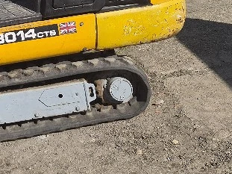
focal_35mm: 74
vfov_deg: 17.7
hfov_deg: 23.9
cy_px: -93
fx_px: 496
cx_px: -51
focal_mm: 5.4
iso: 80
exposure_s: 1/10000
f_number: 1.8
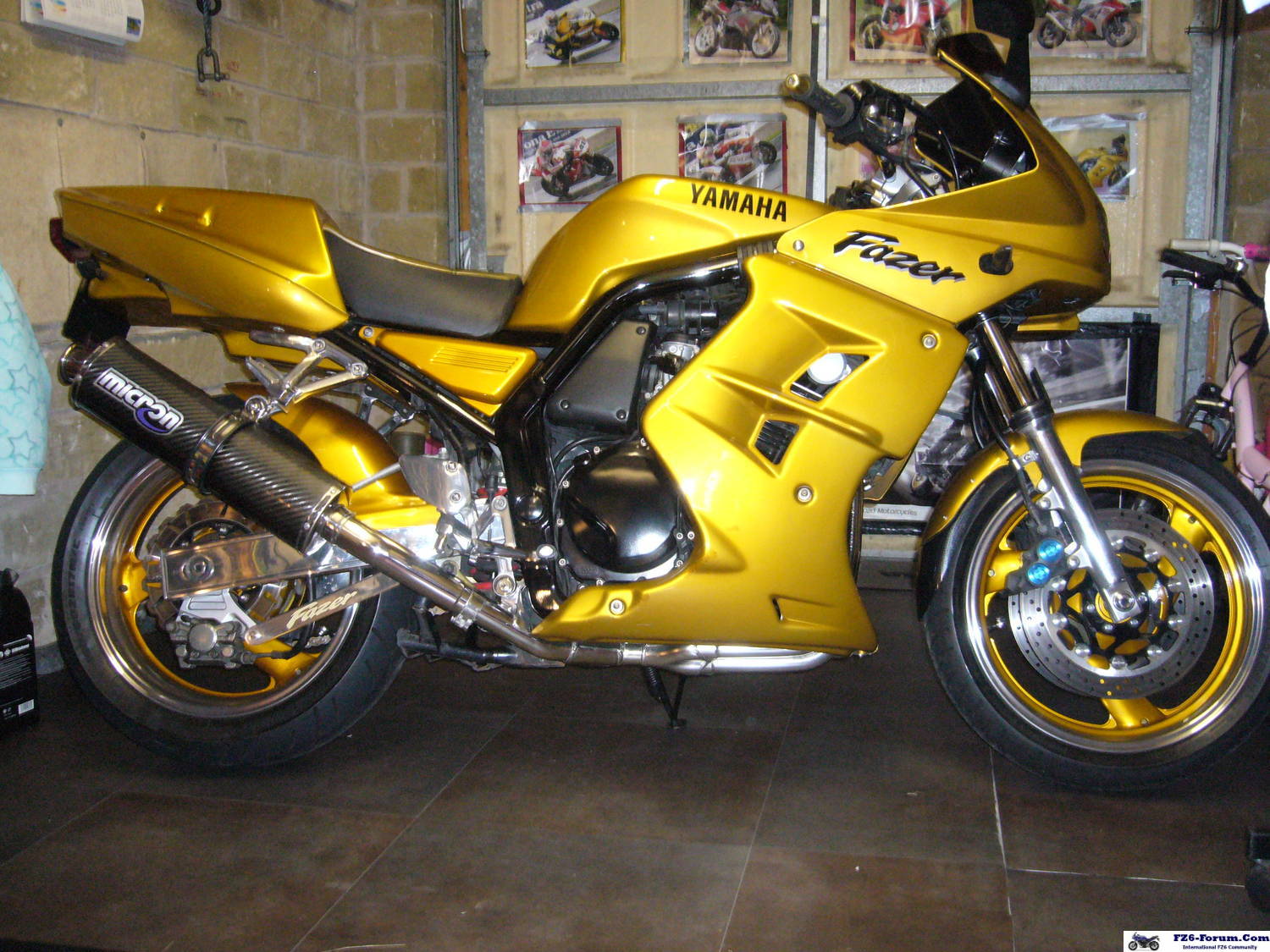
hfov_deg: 52.6
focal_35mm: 35
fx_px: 1284
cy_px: 476
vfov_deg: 40.7
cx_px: 635
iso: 320
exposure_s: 1/30
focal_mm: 5.8
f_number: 2.8
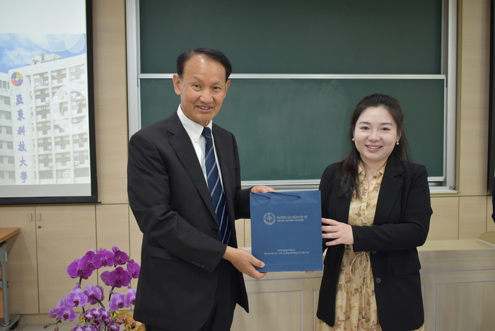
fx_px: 495
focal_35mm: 36
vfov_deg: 36.9
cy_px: 166
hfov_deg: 53.1
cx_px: 248
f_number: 4
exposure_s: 1/30
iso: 450
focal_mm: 24
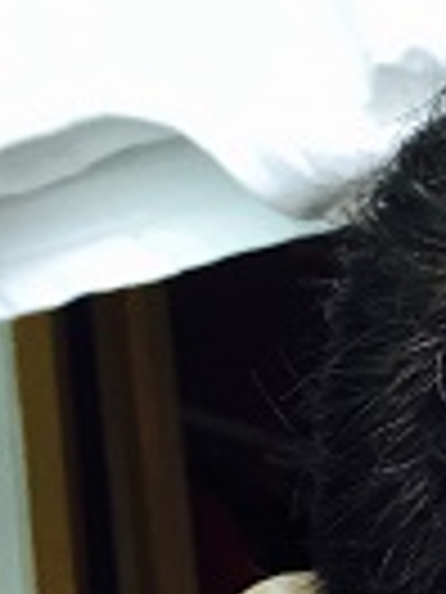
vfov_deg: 14.6
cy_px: 560
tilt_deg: +14.8
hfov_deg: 10.3
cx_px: 874
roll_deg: +11.0
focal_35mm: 133
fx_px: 2285
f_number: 2.2
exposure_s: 1/30
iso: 32
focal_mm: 4.15
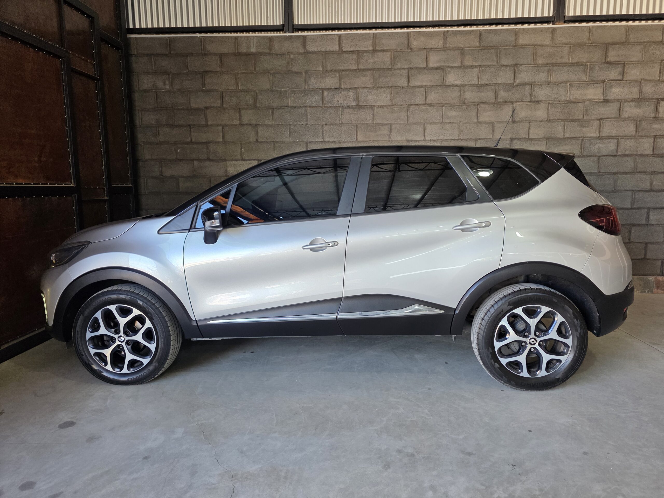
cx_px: 332
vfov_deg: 58.9
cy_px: 249
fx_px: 441
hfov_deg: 73.9
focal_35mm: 23
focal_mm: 6.3
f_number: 1.7
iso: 125
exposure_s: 1/180
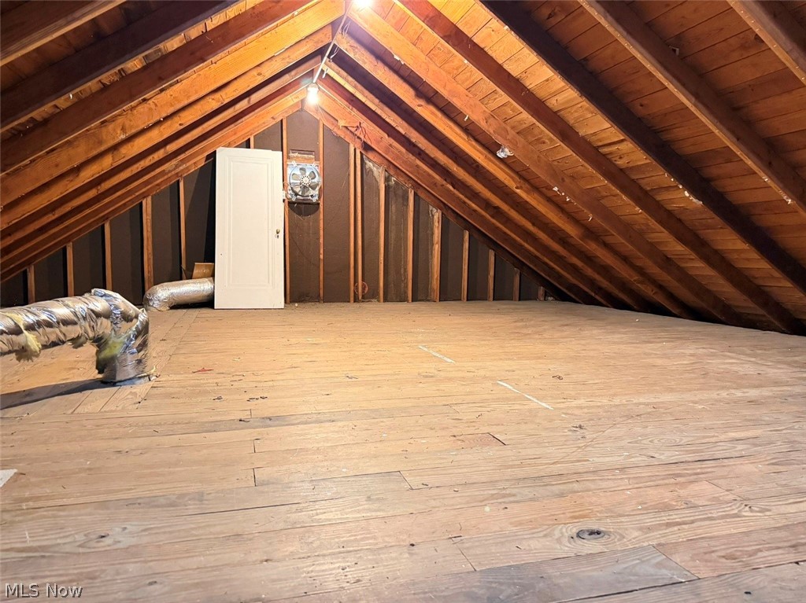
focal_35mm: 24
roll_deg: -0.8
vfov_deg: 56.8
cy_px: 302
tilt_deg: -5.1
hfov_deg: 71.6
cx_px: 403
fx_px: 559
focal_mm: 6.76
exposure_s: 1/20
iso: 2000
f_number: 1.78
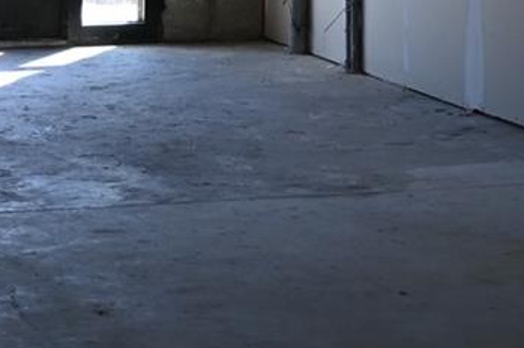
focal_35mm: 179
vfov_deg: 7.4
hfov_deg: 11.5
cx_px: 282
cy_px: -332
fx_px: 2603
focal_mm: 26
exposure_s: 1/250
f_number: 4.5
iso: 360
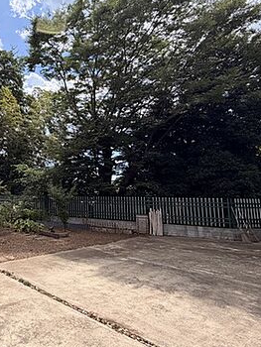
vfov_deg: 71.5
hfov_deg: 51.6
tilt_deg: +8.3
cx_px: 37
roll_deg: +1.0
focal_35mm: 24
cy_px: 163
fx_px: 241
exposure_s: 1/770
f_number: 2.2
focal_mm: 2.22
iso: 40
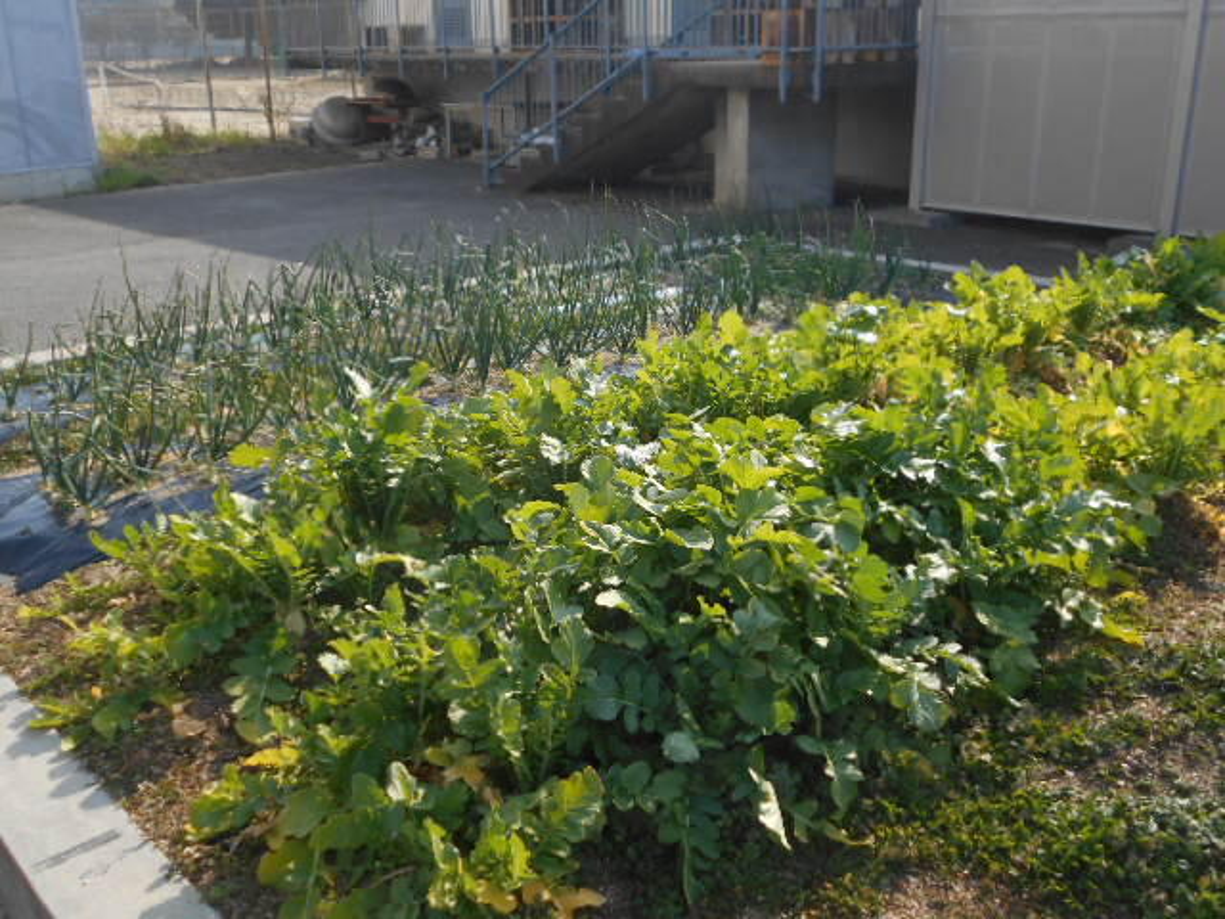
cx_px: 612
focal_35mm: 34
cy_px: 460
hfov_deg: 54.0
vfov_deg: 41.8
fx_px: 1203
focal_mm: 5.8
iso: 80
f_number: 3.6
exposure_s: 1/500
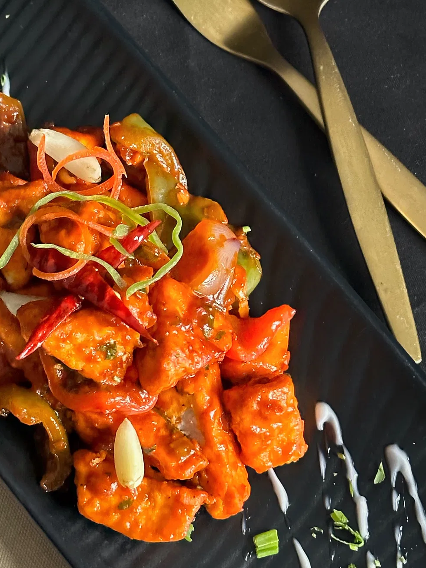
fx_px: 1543
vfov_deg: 20.9
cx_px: 121
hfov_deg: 15.7
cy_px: 271
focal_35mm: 94
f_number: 1.78
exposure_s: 1/33
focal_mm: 6.86
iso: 500
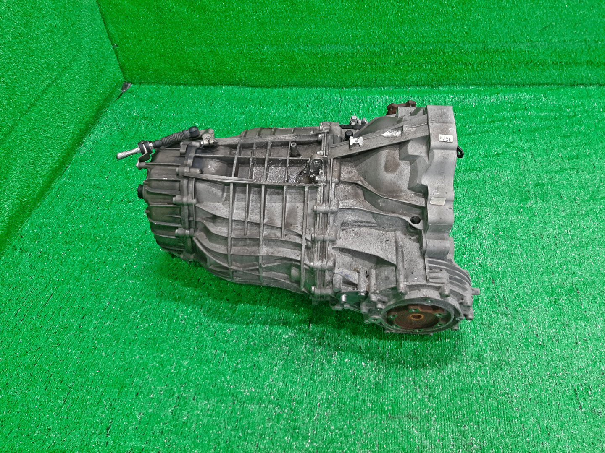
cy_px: 226
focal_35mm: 26
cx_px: 302
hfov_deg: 67.3
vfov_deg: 53.1
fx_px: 454
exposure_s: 1/50
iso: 121
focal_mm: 3.93
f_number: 1.7
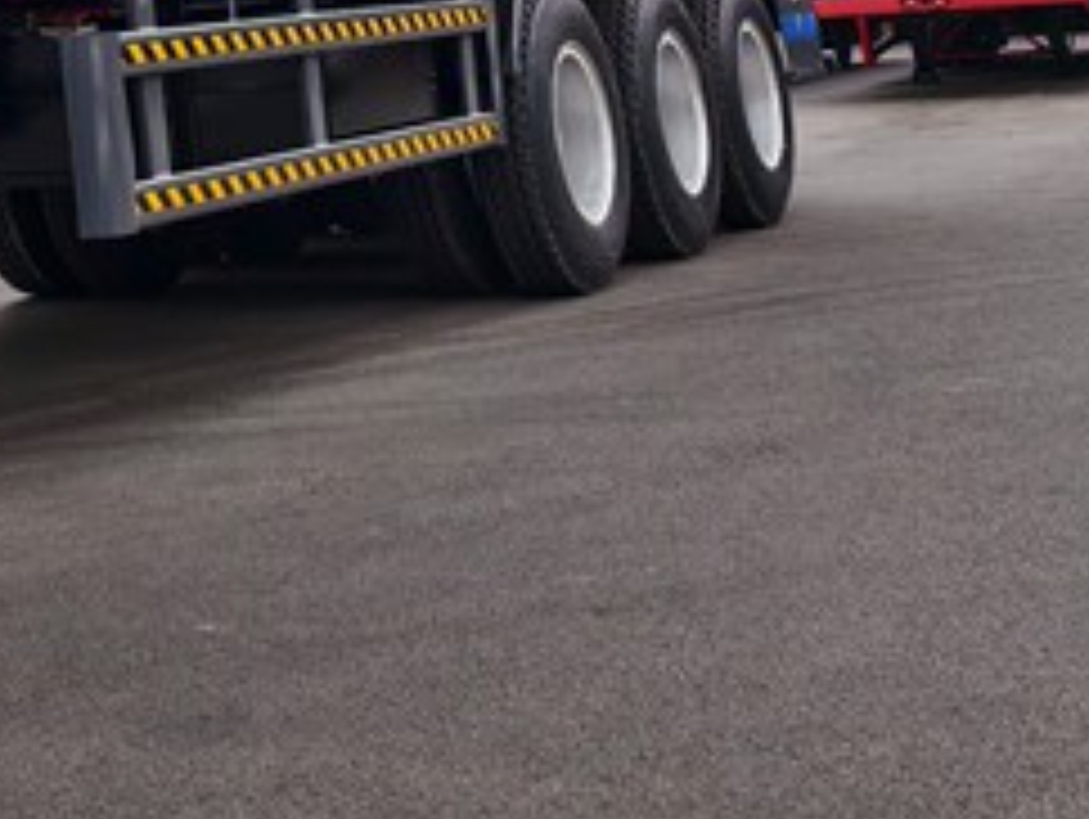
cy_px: -454
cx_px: -356
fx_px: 2393
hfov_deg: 22.7
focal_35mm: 76
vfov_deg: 17.3
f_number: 1.57
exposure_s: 1/1279
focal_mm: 5.6
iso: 72
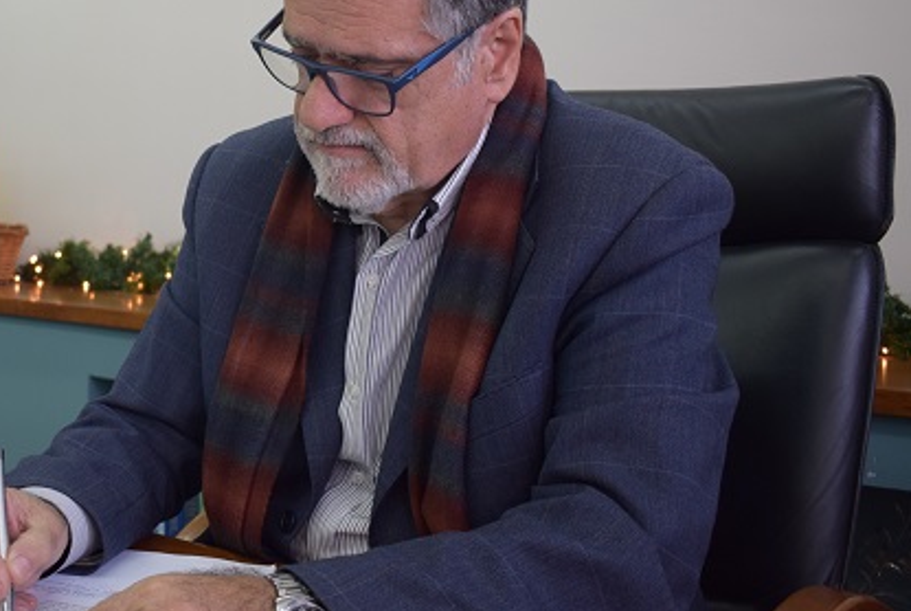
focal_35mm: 52
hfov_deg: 37.1
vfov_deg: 25.6
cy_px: 124
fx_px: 1318
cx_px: 209
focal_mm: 20
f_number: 3.8
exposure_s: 1/60
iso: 500
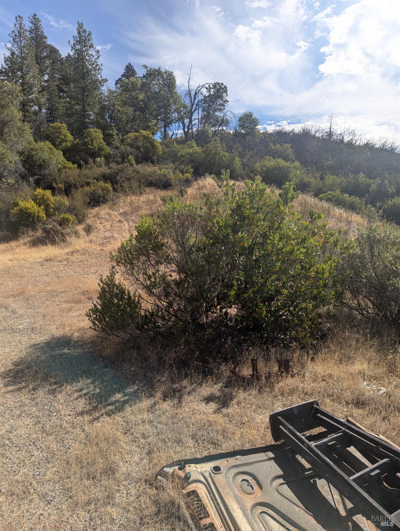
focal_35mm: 24
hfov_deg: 56.9
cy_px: 266
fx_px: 369
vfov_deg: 71.5
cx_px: 200
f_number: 1.85
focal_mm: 6.81
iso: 36
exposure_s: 1/2096
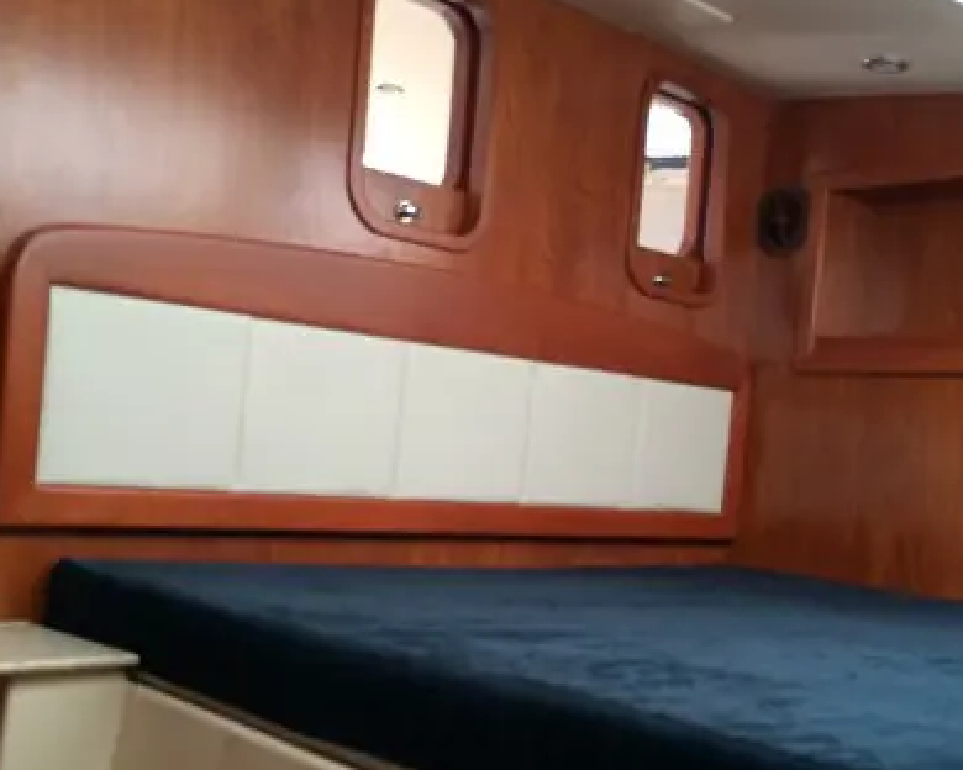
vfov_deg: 31.2
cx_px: 523
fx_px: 1368
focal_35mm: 48
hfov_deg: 38.8
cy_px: 513
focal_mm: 4.12
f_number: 2.2
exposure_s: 1/30
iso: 100
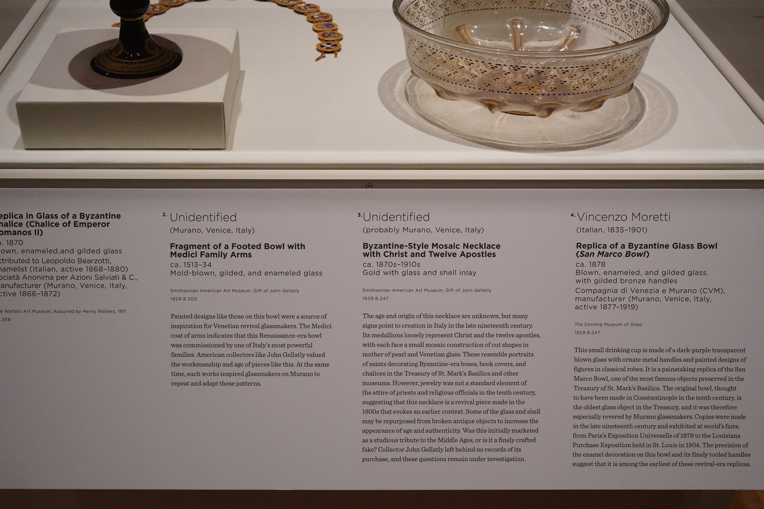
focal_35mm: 45
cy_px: 254
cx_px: 382
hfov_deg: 43.6
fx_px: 955
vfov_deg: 29.9
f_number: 10
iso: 10000
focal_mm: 45
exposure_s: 1/100
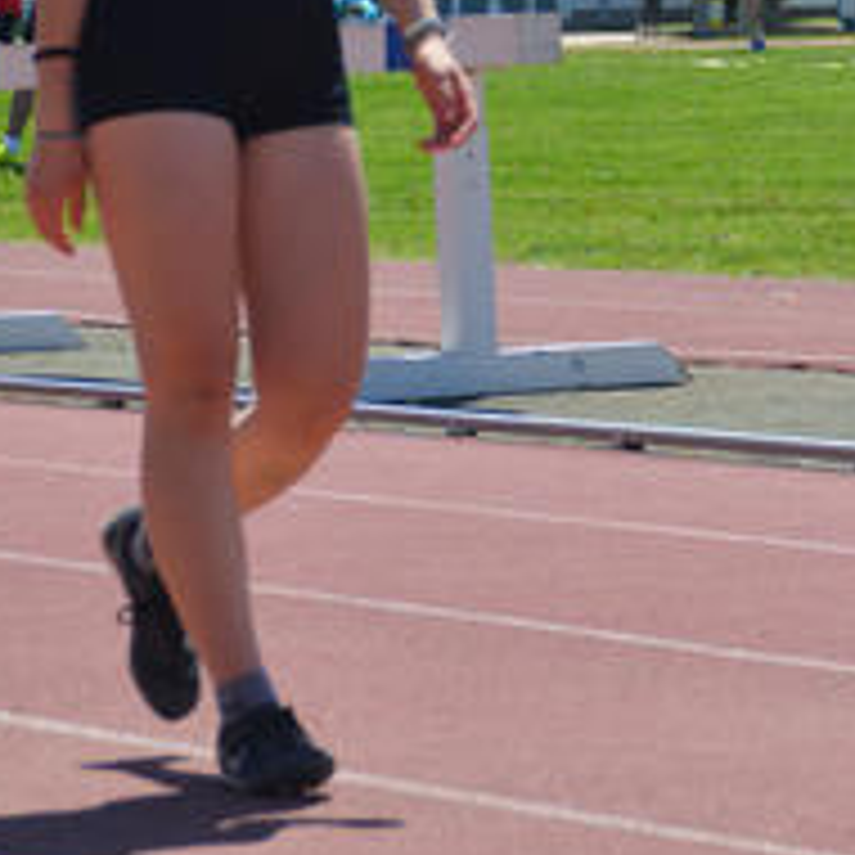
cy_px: 144
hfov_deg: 6.6
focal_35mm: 265
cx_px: 513
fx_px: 7405
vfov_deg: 6.6
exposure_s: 1/1600
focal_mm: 66
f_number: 7.1
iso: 400
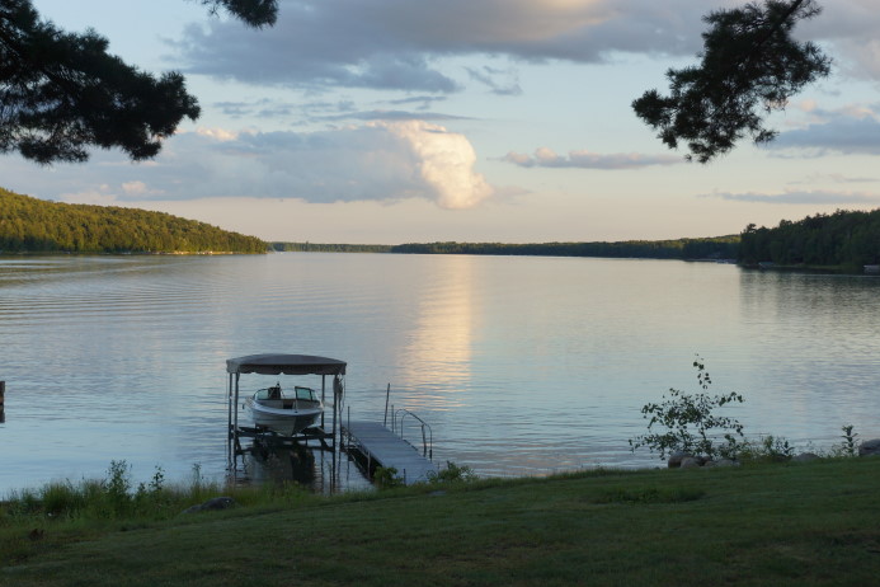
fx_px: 1320
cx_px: 364
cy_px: 295
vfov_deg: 25.1
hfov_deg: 36.8
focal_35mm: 54
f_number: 5.6
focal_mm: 26
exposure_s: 1/125
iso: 100
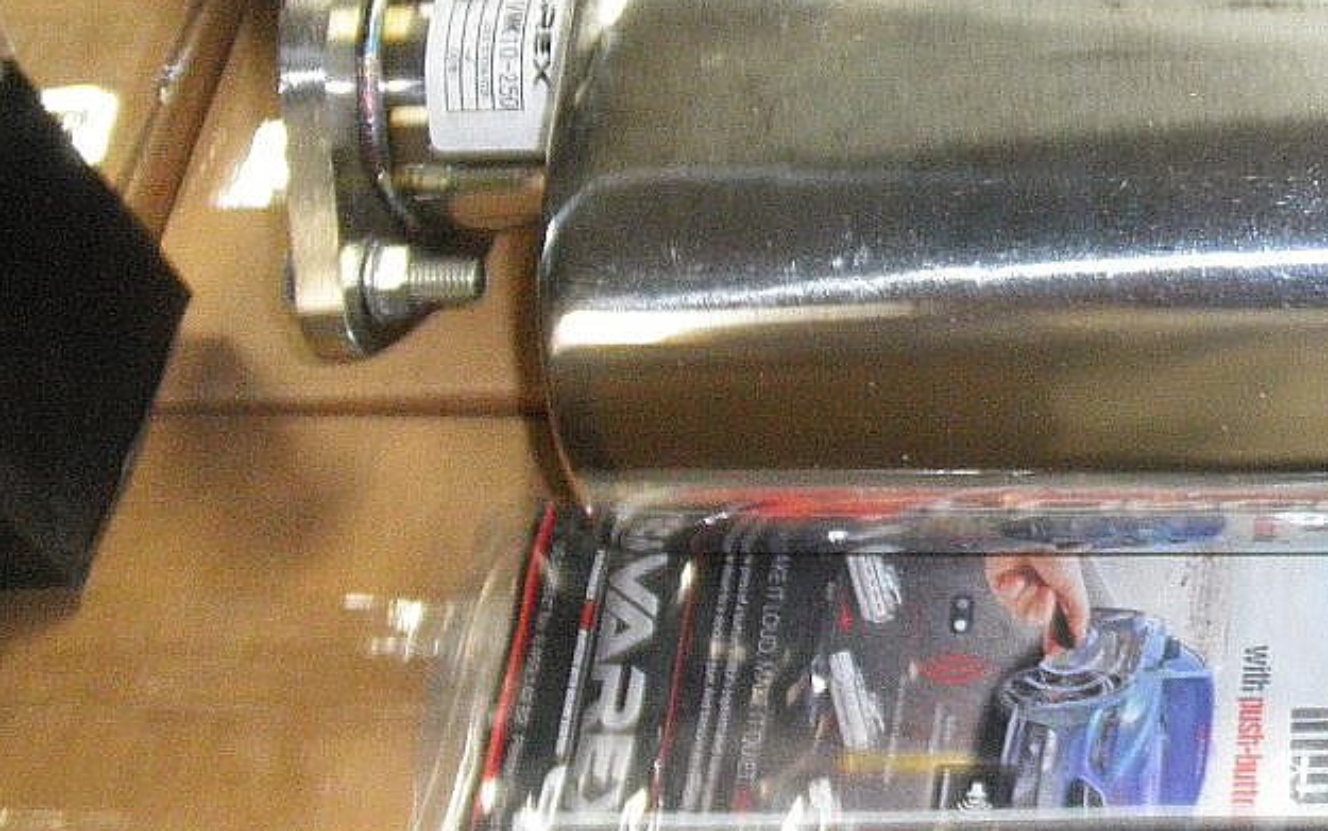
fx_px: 2751
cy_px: 77
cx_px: 1664
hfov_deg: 24.2
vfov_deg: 16.9
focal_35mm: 76
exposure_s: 1/30
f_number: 3
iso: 200
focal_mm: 5
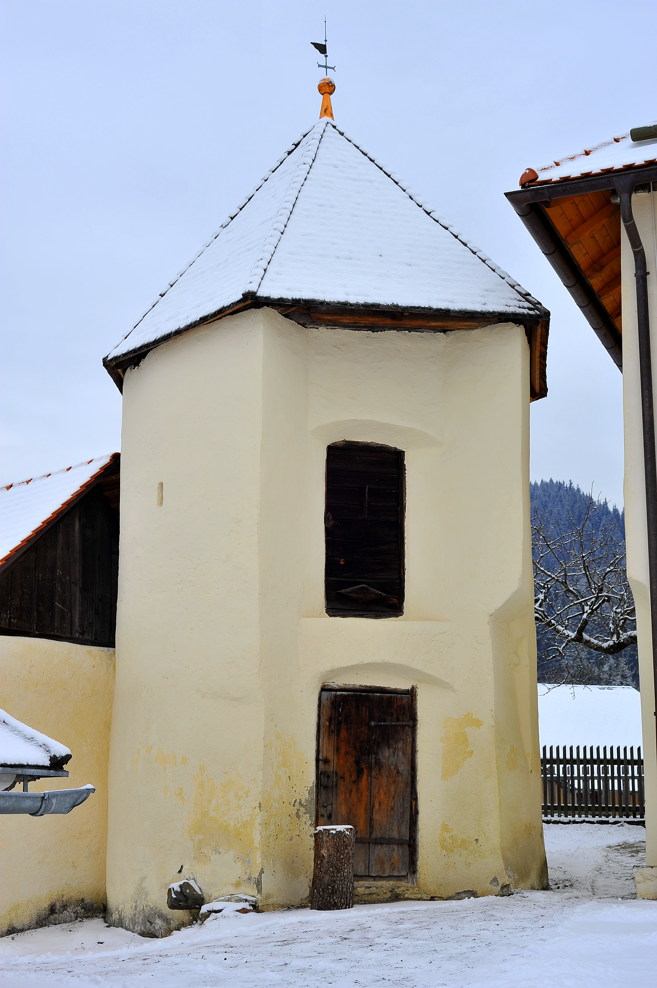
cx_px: 328
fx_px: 1370
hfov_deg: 27.0
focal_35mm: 50
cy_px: 494
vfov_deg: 39.6
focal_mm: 50
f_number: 8
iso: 200
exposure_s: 1/200
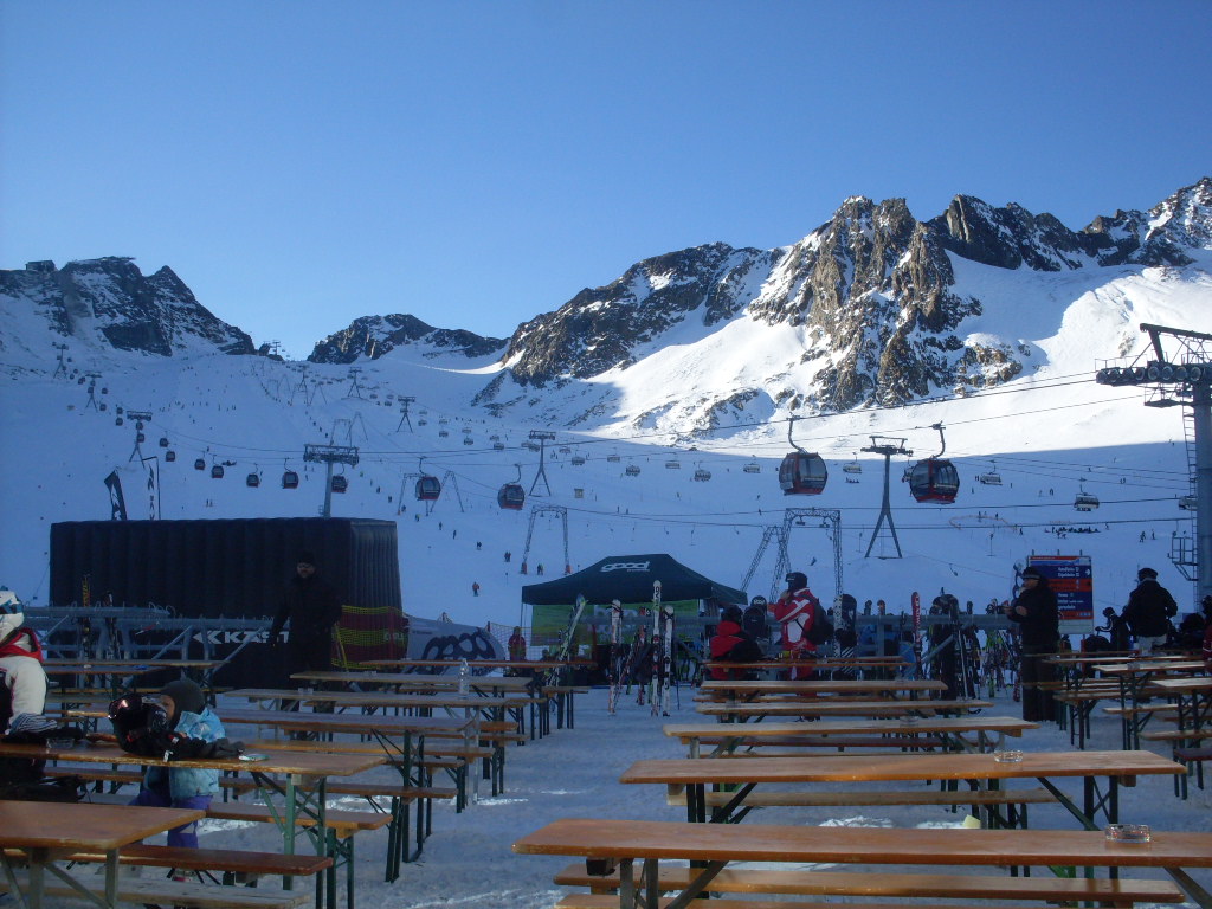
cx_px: 606
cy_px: 454
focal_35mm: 38
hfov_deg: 49.0
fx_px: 1330
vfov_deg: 37.7
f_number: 8.4
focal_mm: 6.3
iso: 80
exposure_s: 1/180
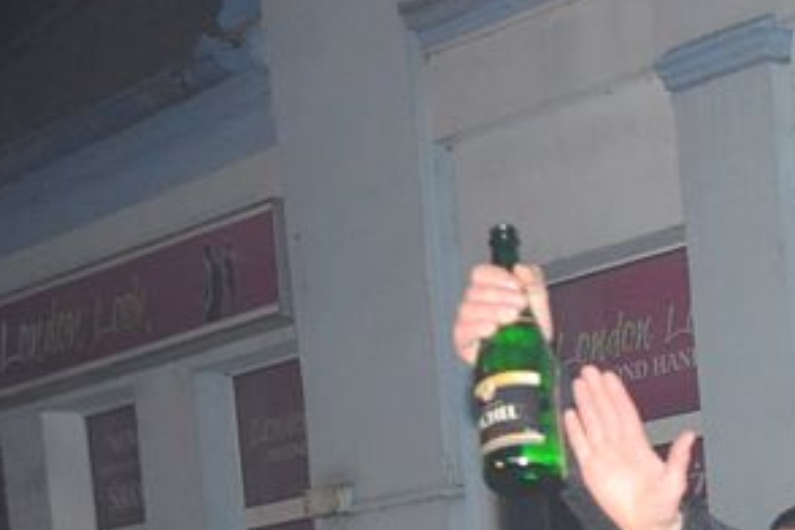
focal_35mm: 104
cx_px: 1092
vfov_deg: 12.6
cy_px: 750
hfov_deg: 18.1
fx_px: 2296
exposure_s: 1/60
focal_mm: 24
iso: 1600
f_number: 5
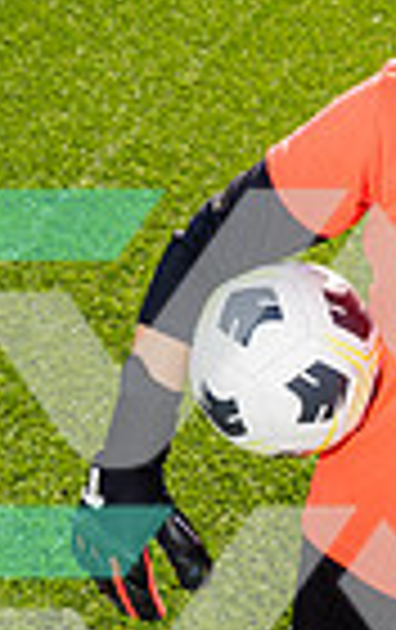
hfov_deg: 9.6
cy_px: 648
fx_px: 2304
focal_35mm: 134
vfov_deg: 15.3
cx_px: 567
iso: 320
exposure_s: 1/250
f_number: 10
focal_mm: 41
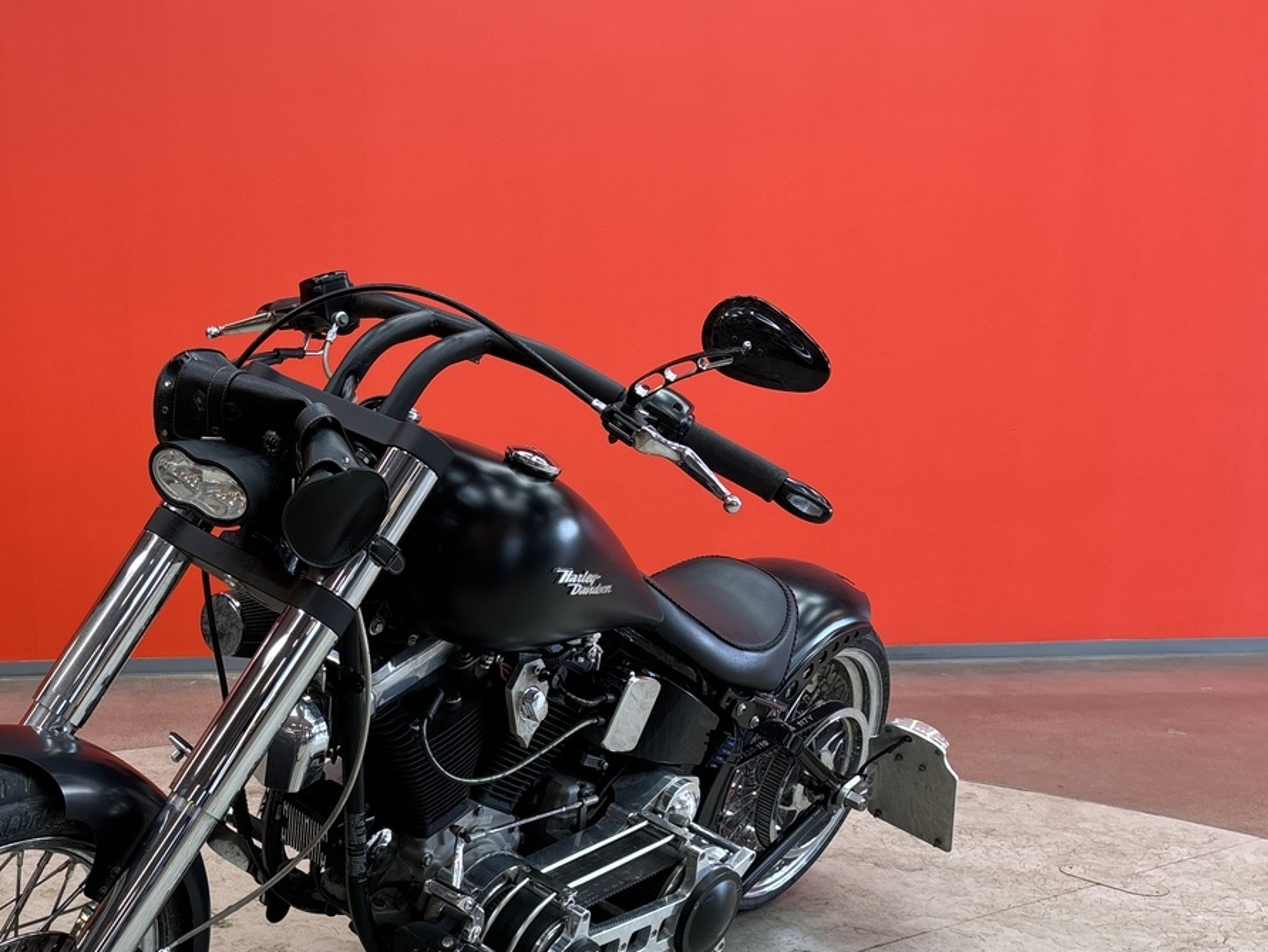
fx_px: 1539
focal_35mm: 42
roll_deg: +0.9
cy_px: 700
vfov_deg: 33.8
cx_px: 336
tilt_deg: -12.4
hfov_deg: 43.5
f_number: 1.6
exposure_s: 1/100
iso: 64
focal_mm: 5.96
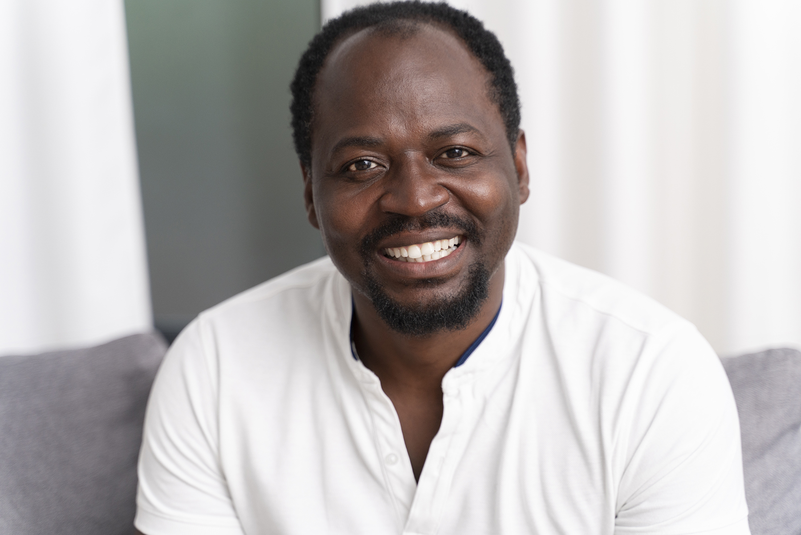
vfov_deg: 20.3
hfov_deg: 30.1
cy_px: 268
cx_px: 400
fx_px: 1491
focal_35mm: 67
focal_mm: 67
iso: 500
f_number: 2.8
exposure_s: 1/160
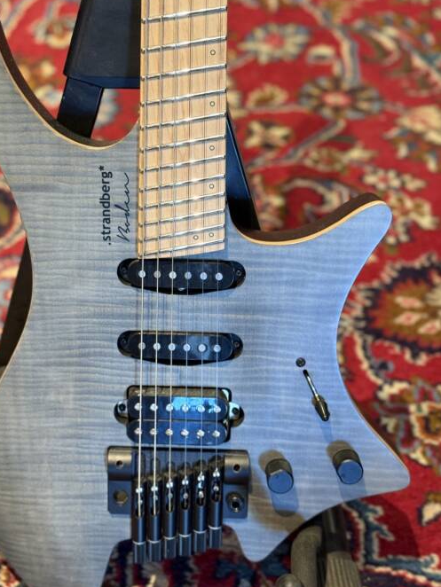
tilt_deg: -47.4
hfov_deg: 25.2
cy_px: 300
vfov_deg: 33.2
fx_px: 985
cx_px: 177
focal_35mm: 58
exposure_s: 1/40
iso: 400
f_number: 1.78
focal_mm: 6.76
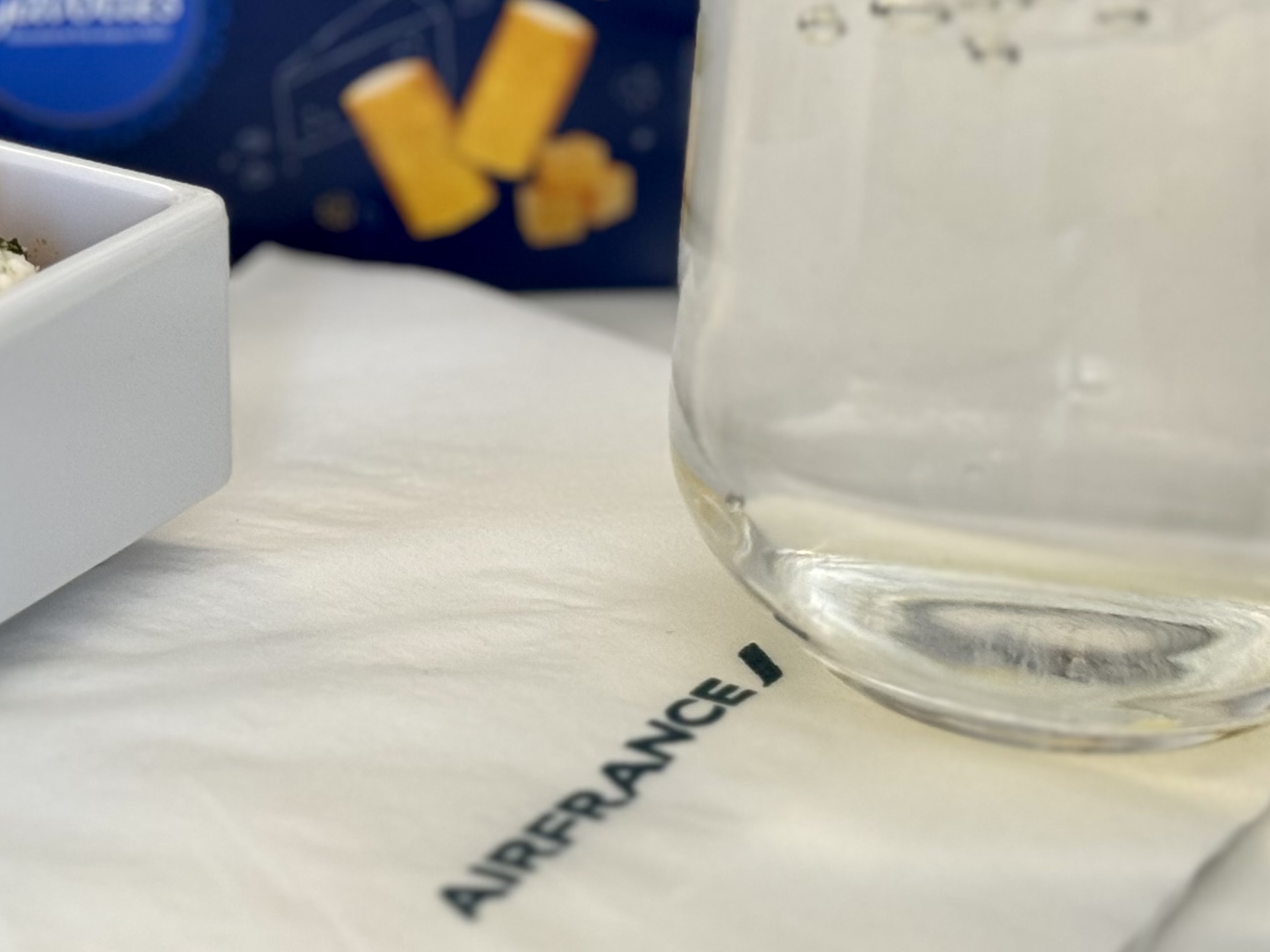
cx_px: 335
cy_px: 14
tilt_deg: -17.4
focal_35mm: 103
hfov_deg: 19.0
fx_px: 3779
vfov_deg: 14.2
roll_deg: +1.9
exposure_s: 1/54
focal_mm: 6.76
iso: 100
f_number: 1.78
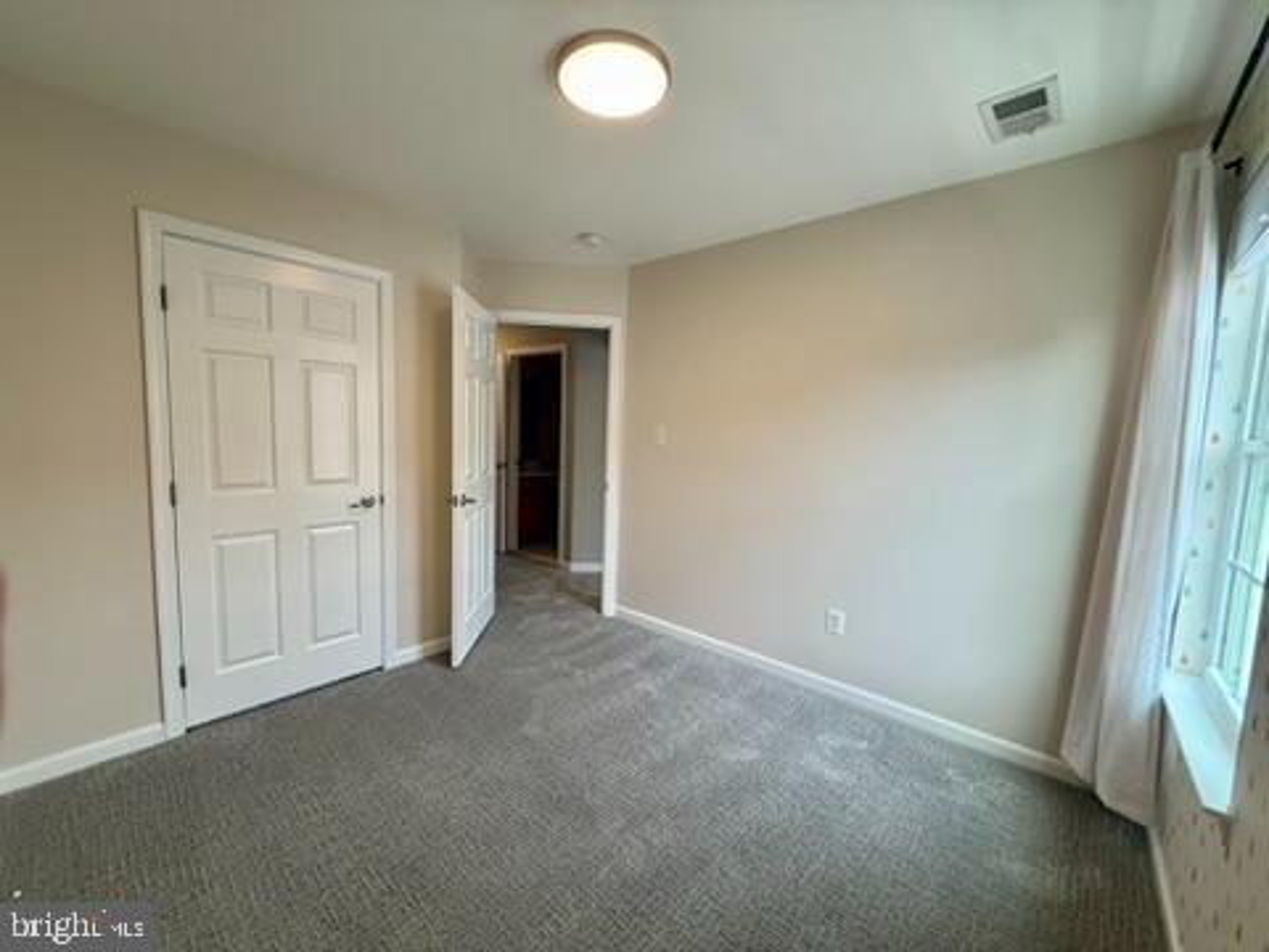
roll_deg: -1.7
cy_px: 476
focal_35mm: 14
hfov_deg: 102.1
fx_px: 513
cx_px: 634
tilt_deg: -4.4
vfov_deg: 85.7
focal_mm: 2.22
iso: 100
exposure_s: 1/120
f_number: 2.2
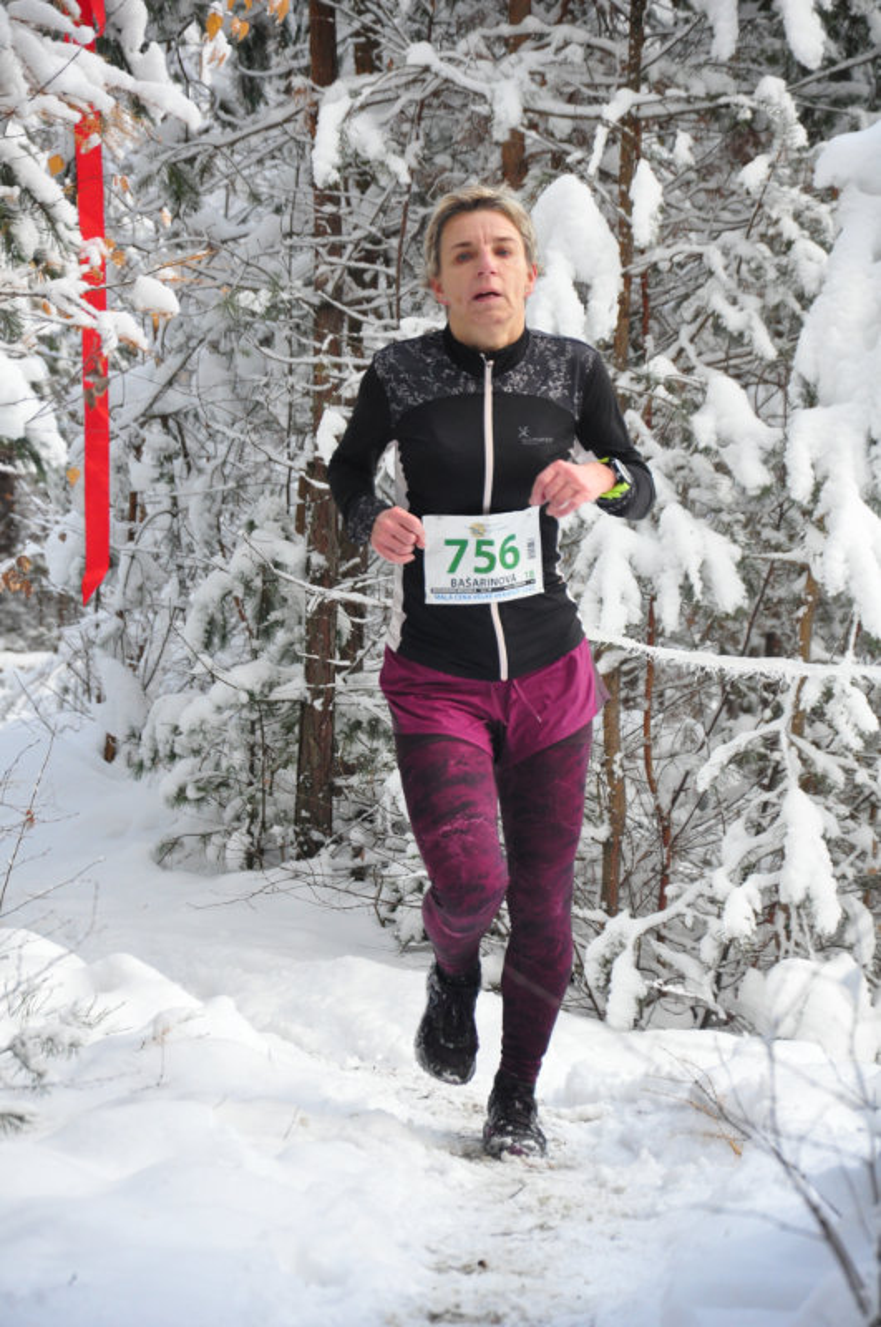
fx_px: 5799
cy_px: 664
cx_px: 440
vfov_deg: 13.1
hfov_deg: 8.7
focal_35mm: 158
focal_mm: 105
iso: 1250
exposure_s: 1/640
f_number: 5.6
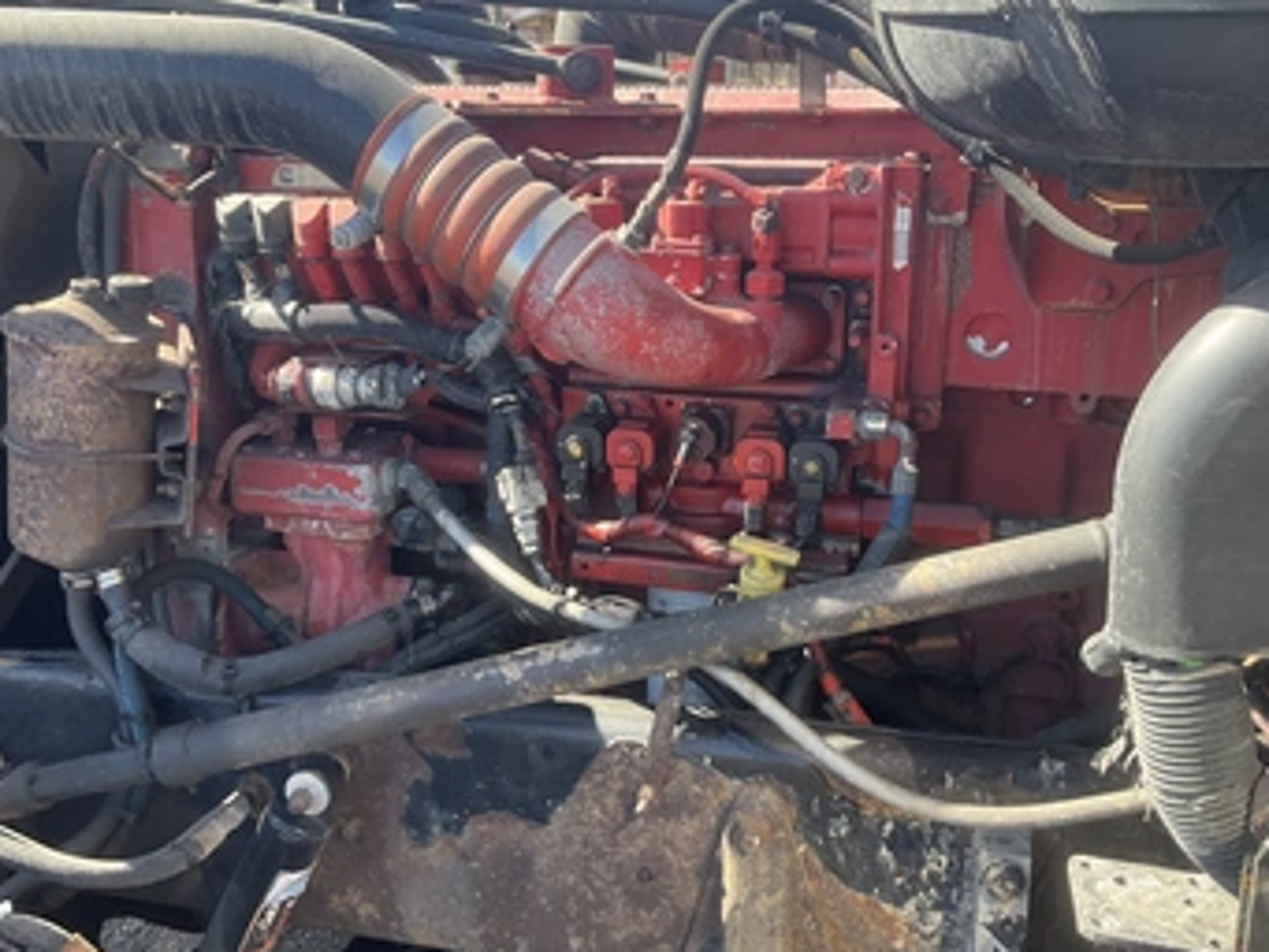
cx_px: 659
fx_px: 1247
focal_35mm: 34
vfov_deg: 41.8
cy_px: 465
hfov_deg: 53.9
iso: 32
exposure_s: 1/172
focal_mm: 3
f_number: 1.8
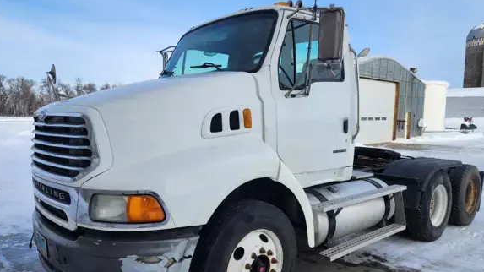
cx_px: 245
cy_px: 152
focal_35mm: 28
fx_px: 359
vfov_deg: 41.4
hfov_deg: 67.9
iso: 12
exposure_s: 1/661
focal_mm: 6.4
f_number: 1.8
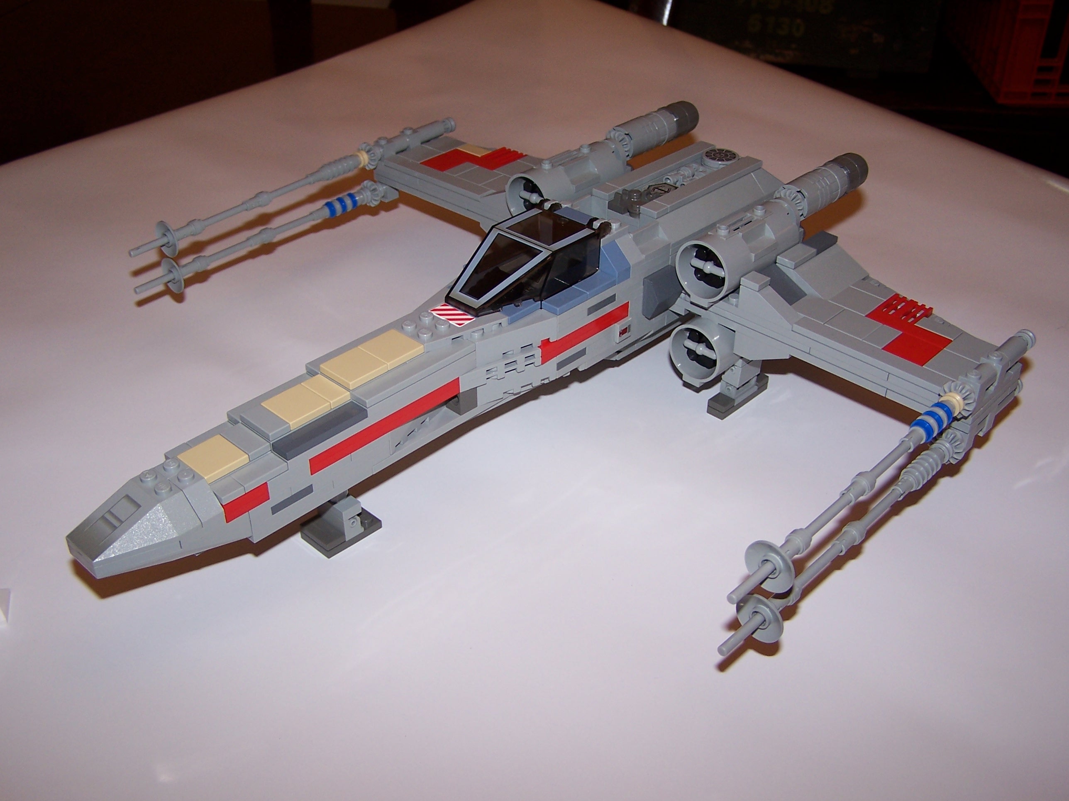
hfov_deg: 49.0
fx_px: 1174
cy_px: 400
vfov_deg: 37.7
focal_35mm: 38
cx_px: 534
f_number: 2.8
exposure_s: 1/60
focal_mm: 6.3
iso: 80
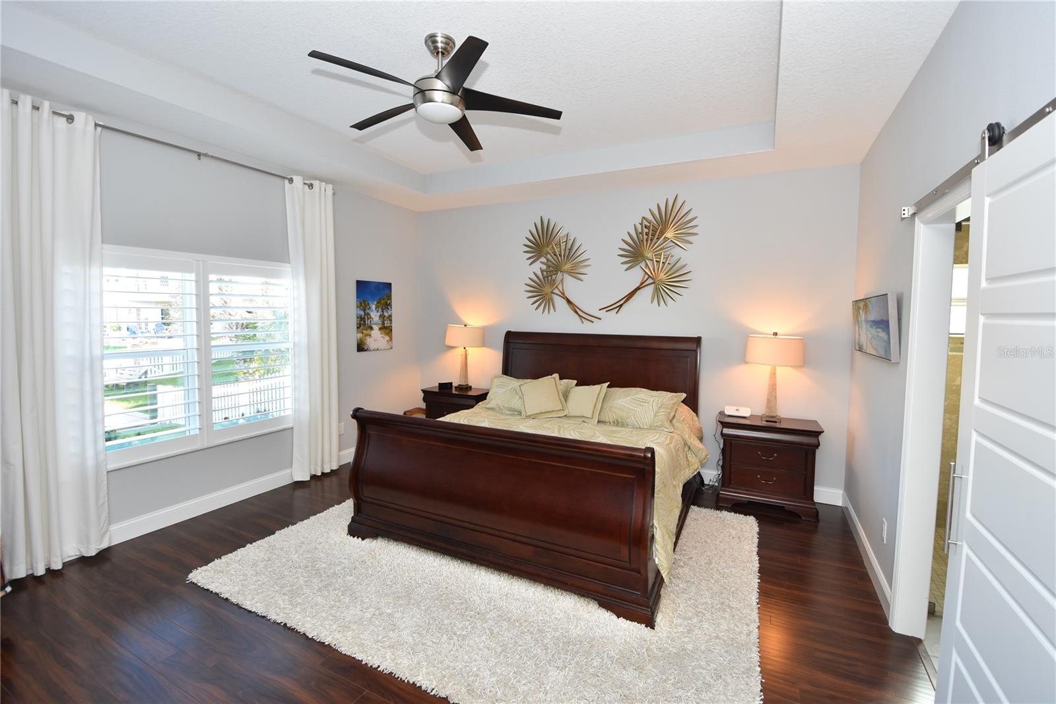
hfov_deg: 100.4
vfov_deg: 77.3
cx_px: 528
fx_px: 440
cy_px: 352
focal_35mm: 15
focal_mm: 10
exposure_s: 1/60
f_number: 4
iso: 400
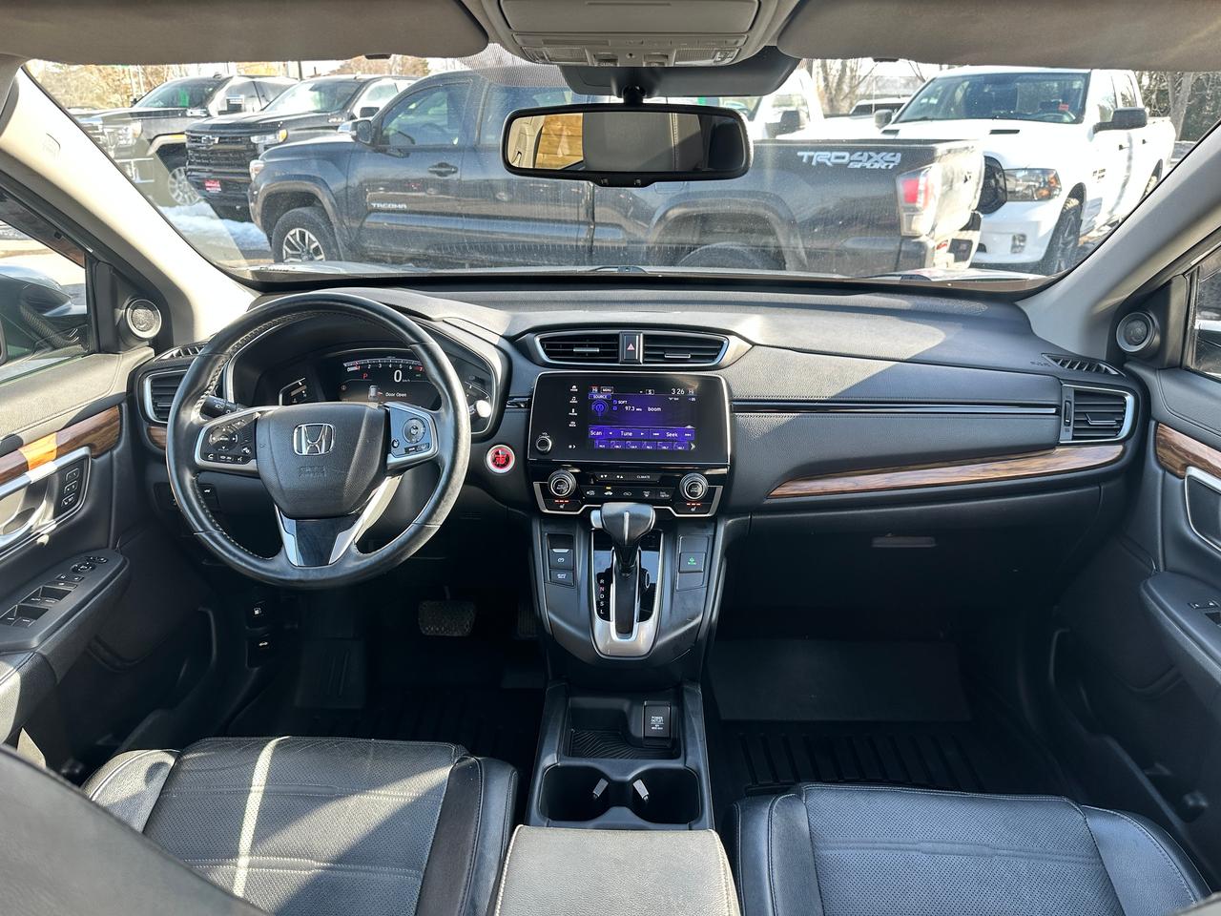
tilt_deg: -21.4
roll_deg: +0.5
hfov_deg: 71.6
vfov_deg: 56.8
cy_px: 458
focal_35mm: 24
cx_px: 610
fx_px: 847
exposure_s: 1/133
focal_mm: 6.86
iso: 64
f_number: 1.78
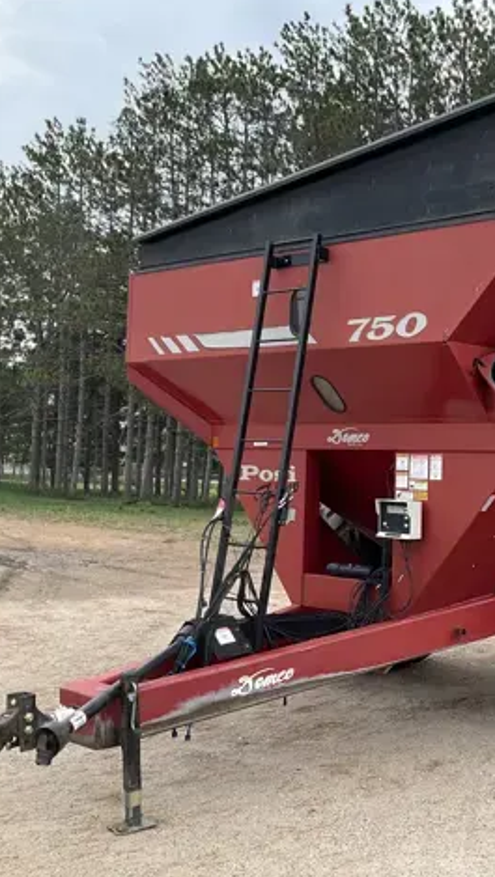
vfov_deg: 47.3
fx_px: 1002
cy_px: 437
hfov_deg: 26.0
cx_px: 517
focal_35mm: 43
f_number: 1.8
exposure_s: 1/243
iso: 25
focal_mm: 3
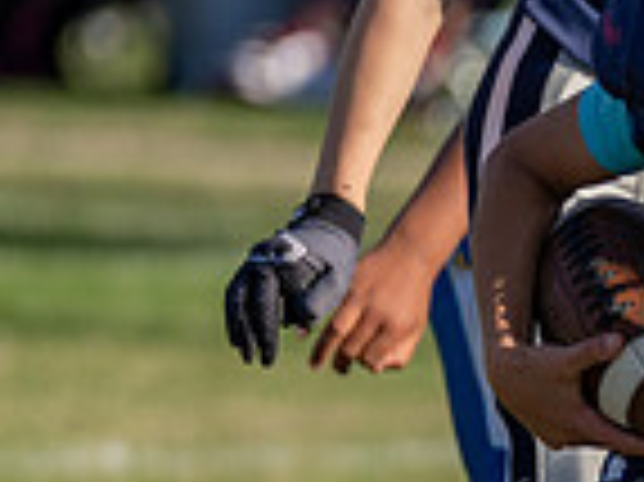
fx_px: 22715
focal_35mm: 1222
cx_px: 1186
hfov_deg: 1.6
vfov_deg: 1.2
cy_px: 632
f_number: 2.8
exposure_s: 1/2500
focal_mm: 200
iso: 125
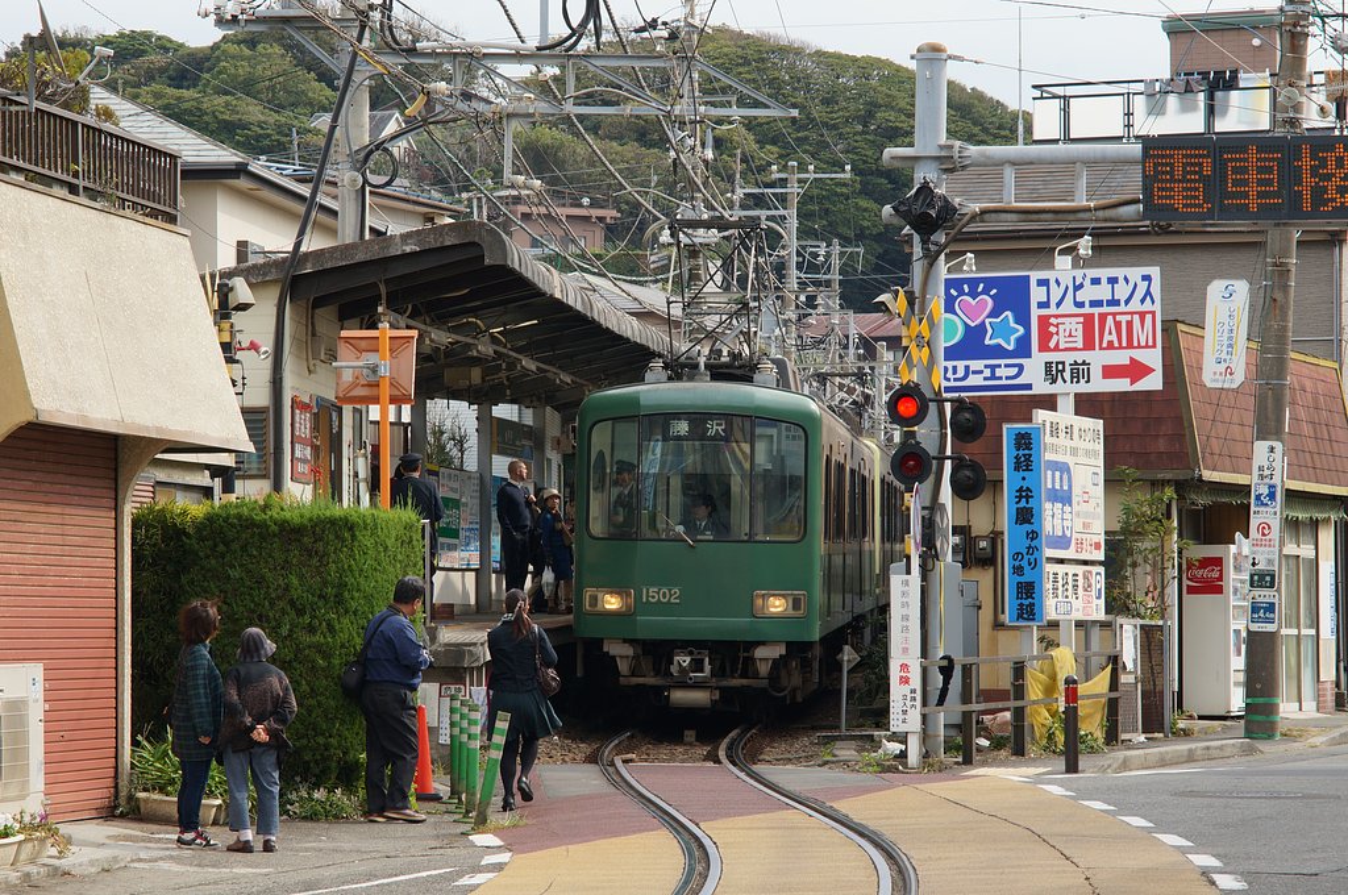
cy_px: 448
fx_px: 4768
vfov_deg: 10.7
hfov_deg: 16.1
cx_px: 674
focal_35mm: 128
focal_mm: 85
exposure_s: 1/125
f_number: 10
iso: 200
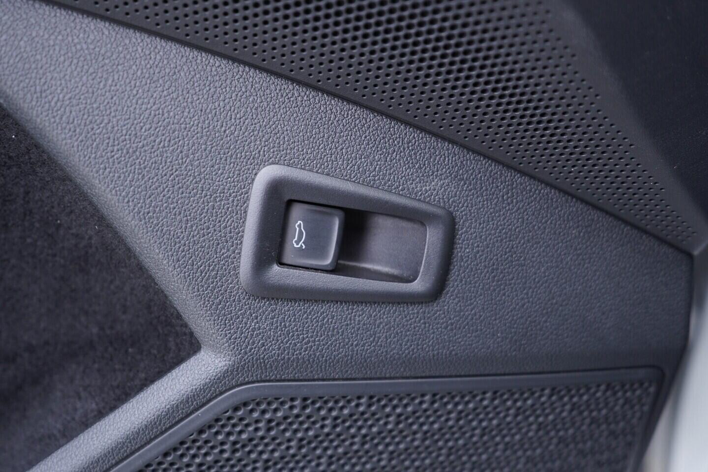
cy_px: 236
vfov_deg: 36.9
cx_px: 354
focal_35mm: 36
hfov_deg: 53.1
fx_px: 708
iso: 400
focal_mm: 24
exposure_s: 1/40
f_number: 2.8
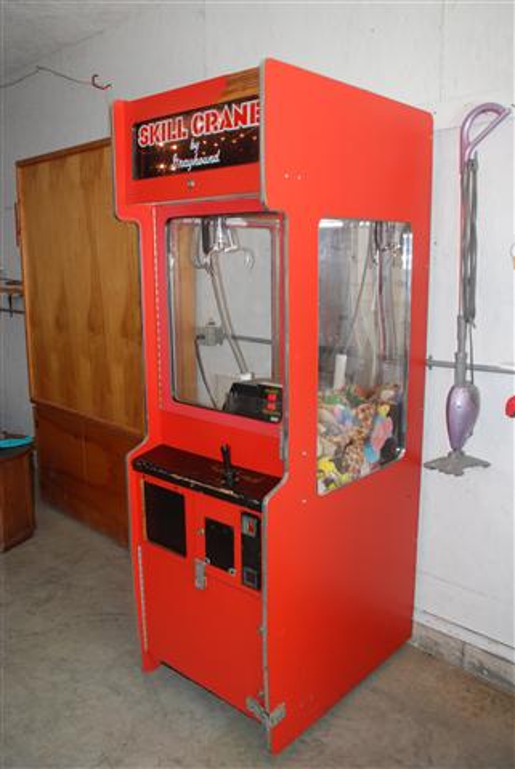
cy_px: 384
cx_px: 258
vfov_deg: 61.9
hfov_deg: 43.7
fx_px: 642
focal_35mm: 30
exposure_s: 1/60
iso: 500
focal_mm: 20
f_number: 4.5
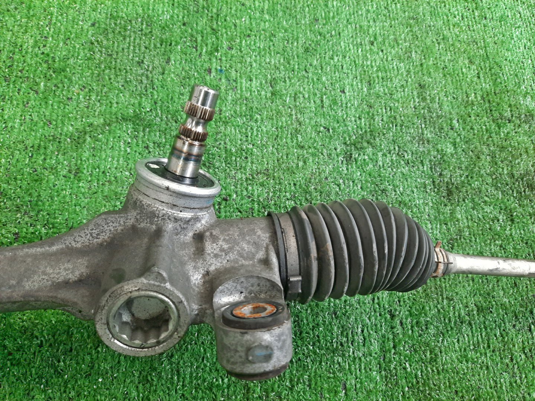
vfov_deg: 54.9
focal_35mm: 25
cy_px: 200
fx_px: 386
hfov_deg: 69.4
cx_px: 268
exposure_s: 1/33
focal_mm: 4.6
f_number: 2
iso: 261
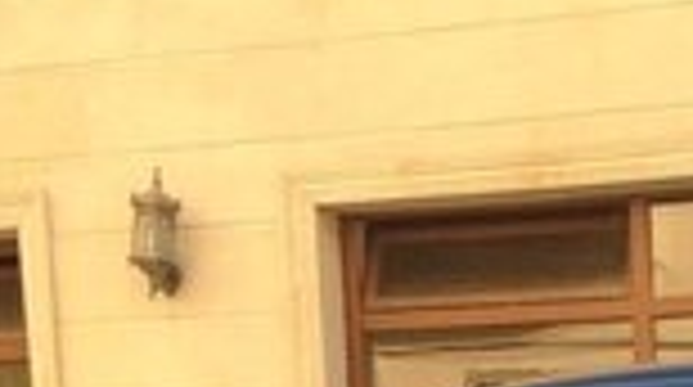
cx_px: 639
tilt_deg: -10.1
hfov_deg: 18.2
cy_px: 914
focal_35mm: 116
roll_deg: +0.0
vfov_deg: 9.3
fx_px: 2128
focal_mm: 4.12
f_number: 2.4
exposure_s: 1/313
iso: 50
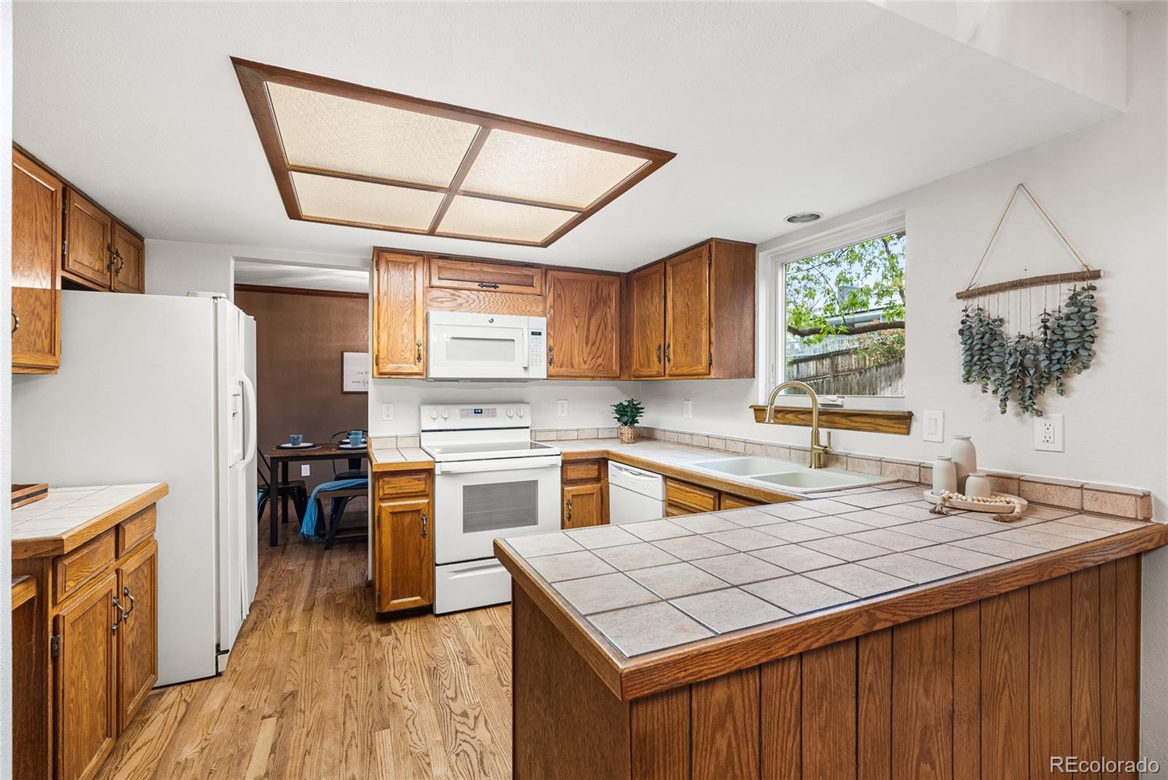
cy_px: 390
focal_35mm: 16
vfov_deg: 73.8
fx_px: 519
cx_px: 584
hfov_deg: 96.7
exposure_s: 1.6
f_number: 8
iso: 200
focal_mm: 16
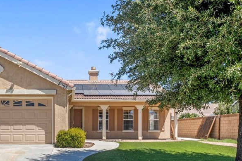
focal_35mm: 35
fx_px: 235
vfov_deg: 36.4
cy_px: 132
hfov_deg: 52.8
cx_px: 72
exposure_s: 1/340
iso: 250
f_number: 9
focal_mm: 13.2
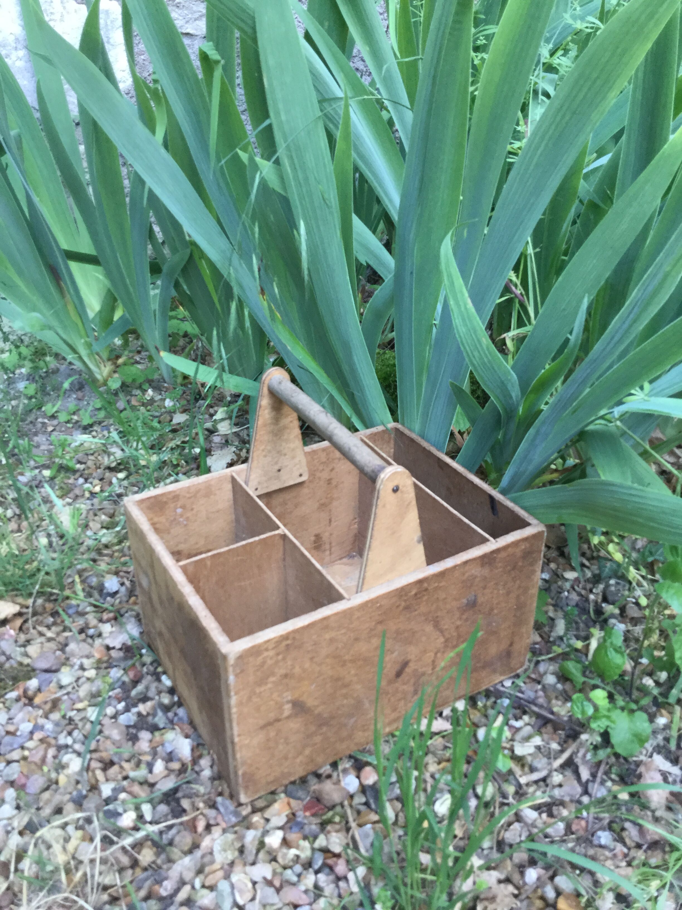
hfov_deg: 45.4
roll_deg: +2.0
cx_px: 341
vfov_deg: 58.4
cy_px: 455
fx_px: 814
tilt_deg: -29.0
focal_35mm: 31
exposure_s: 1/33
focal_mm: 3.3
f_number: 2.4
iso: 40
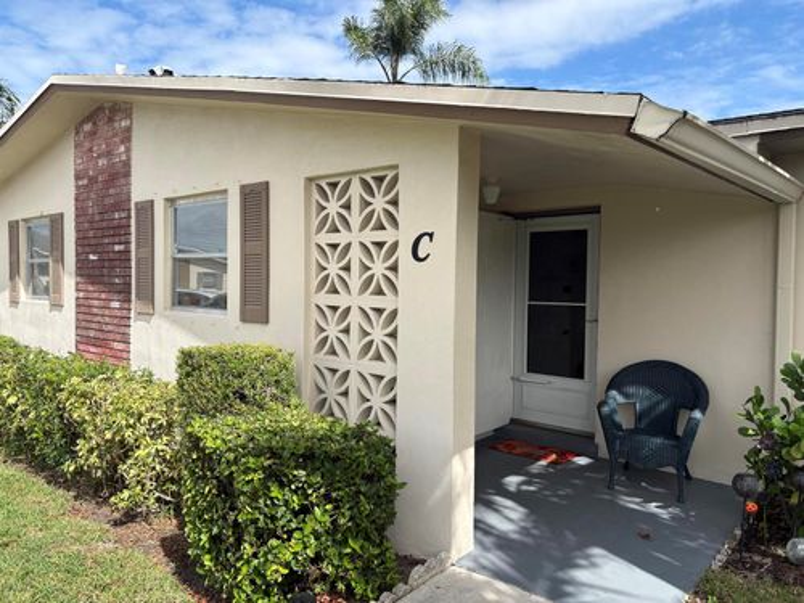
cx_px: 402
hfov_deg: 67.3
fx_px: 604
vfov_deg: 53.1
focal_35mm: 26
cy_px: 302
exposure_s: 1/2747
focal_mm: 5.96
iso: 50
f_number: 1.6
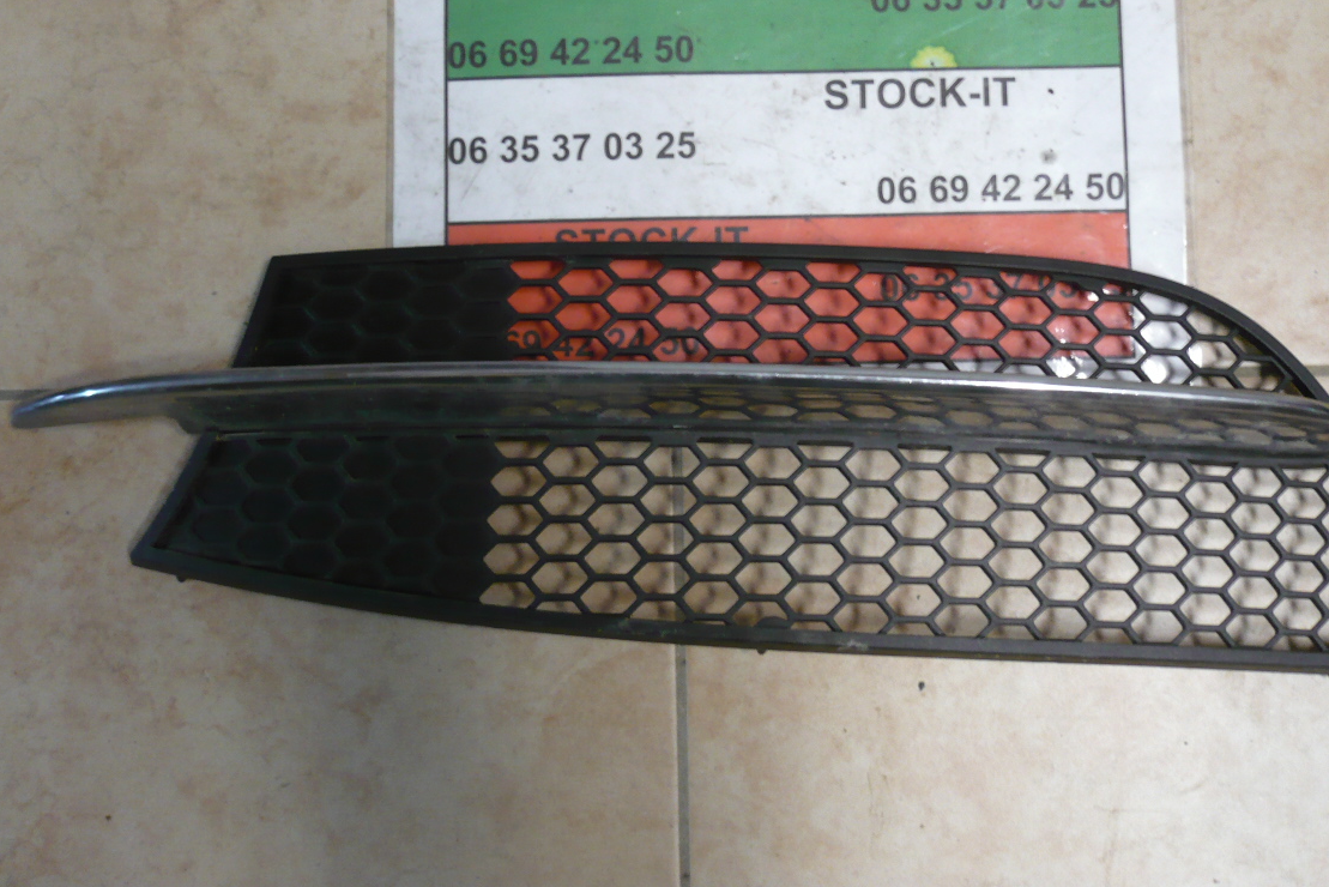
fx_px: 1551
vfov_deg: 31.7
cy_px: 321
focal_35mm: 42
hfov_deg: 46.3
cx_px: 744
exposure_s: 1/10
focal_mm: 5.8
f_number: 2.8
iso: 200
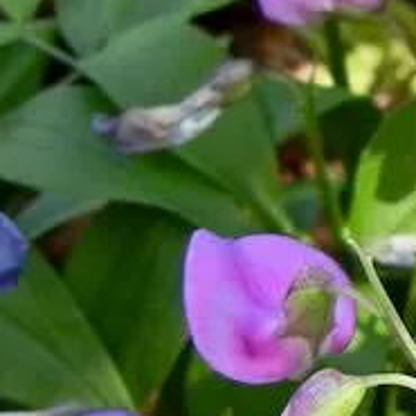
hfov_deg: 11.2
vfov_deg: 11.9
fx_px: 1999
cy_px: 119
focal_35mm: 147
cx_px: 702
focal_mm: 5.4
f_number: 3.5
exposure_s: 1/98
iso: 160
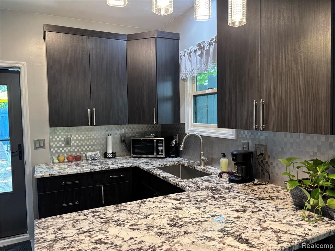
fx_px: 252
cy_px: 126
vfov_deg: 53.1
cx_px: 168
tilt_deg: -1.5
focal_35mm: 26
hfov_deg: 67.3
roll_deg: +1.0
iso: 200
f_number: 1.6
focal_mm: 5.96
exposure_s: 1/60
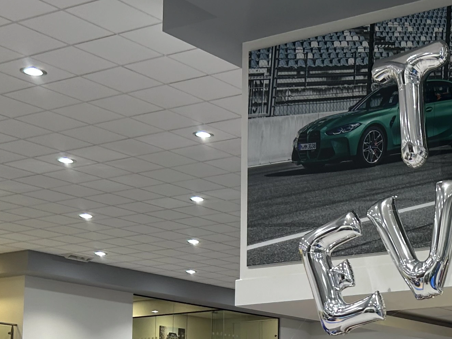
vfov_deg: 18.2
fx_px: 1031
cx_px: 524
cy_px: 338
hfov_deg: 22.9
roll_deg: +0.5
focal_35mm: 79
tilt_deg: +7.3
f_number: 1.5
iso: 50
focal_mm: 5.7
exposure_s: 1/100
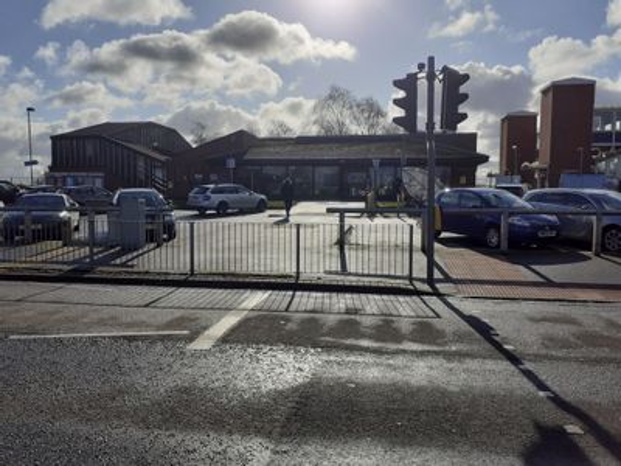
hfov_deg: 65.3
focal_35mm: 27
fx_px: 484
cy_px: 233
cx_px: 310
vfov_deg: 51.4
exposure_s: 1/5025
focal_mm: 3.6
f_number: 1.9
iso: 40
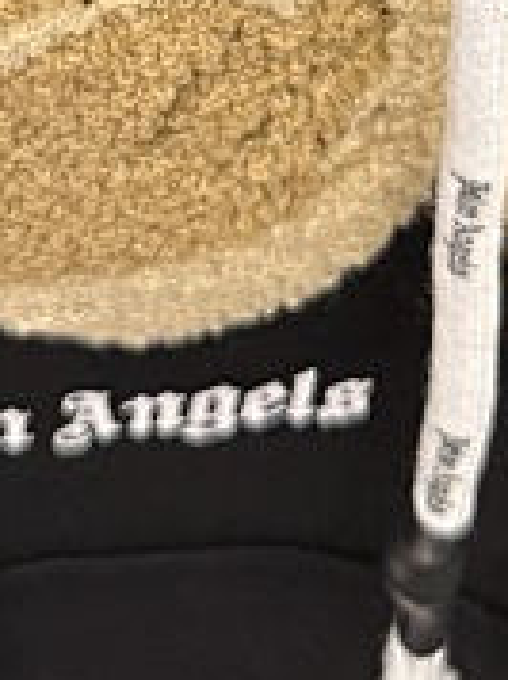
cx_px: 134
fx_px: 2864
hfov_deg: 10.1
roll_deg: +1.0
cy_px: -695
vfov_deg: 12.0
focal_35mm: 146
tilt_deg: -38.9
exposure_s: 1/50
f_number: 1.78
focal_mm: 6.76
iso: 400
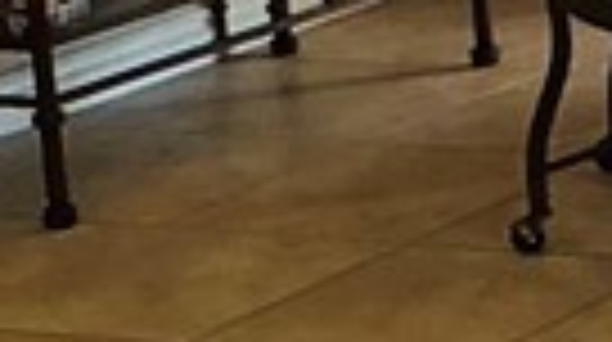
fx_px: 3856
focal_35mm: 238
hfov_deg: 7.7
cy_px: -333
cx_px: 1944
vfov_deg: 5.0
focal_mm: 3
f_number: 1.8
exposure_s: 1/120
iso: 40
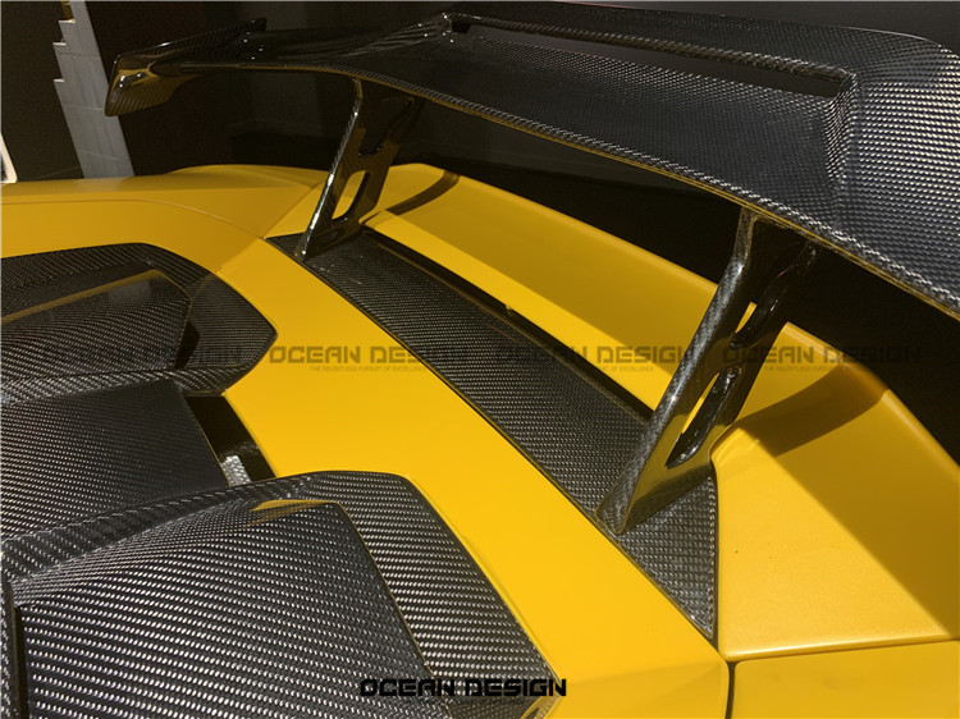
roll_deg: +1.5
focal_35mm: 26
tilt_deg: -30.8
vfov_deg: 53.0
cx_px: 480
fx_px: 721
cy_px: 360
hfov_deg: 67.3
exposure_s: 1/60
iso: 100
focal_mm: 4.25
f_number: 1.8
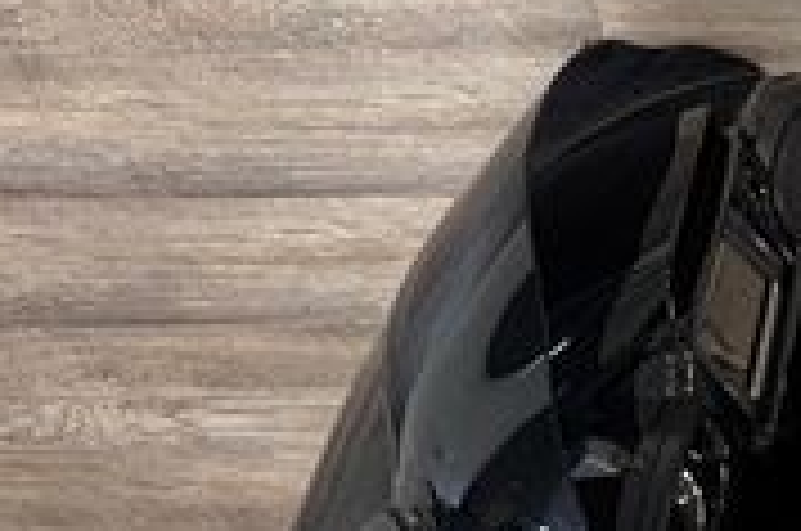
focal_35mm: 90
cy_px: 554
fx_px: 1999
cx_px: 1426
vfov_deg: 14.8
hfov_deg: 18.1
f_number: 1.78
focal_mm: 6.76
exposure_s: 1/22
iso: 100
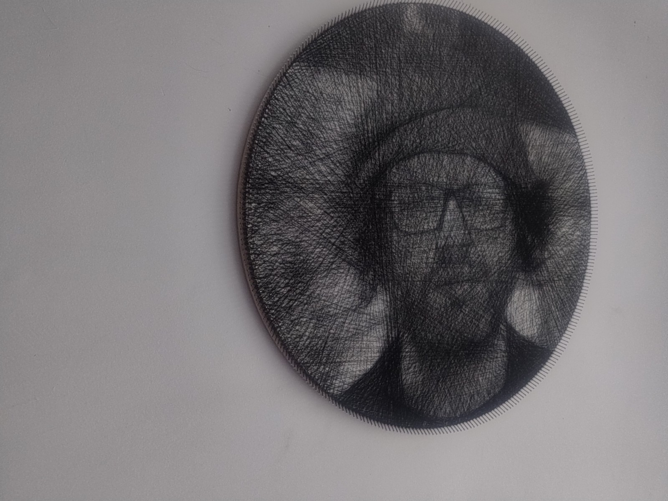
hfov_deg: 71.6
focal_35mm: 24
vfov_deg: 56.8
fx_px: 463
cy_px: 250
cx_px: 334
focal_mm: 5.56
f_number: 1.8
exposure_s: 1/100
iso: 472
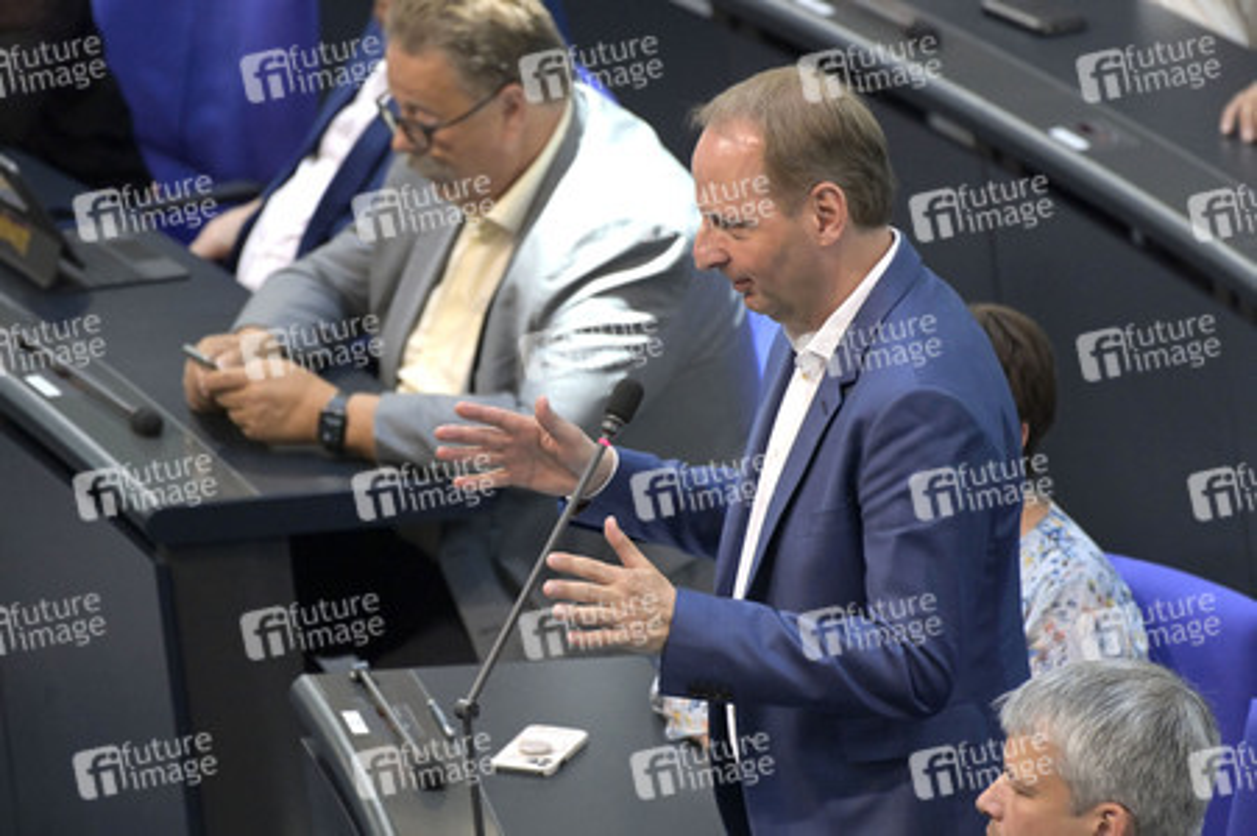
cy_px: 418
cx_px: 628
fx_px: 17445
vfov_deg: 2.7
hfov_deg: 4.1
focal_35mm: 500
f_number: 5.6
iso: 8000
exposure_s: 1/400
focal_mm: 500
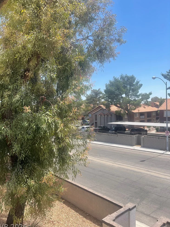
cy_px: 114
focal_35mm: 26
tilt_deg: -2.9
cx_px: 82
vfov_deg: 67.3
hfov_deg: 53.0
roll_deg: +2.4
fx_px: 170
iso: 32
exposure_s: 1/1912
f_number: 1.6
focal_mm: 5.1
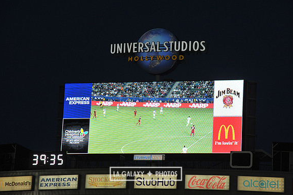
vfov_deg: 7.8
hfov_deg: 11.6
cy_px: 97
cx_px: 146
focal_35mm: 177
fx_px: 1440
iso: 1250
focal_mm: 175
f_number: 9
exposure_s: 1/320
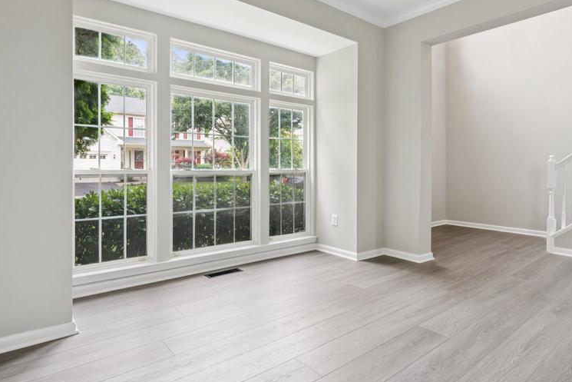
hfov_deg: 77.7
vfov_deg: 57.1
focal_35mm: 22
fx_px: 350
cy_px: 169
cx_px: 341
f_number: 7.1
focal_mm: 16
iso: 200
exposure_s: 1/25
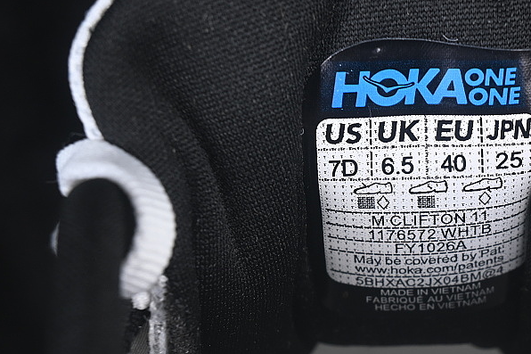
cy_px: 242
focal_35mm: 136
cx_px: 442
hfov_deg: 15.0
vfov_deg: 10.1
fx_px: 2005
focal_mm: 50
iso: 160
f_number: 7.1
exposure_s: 1/80
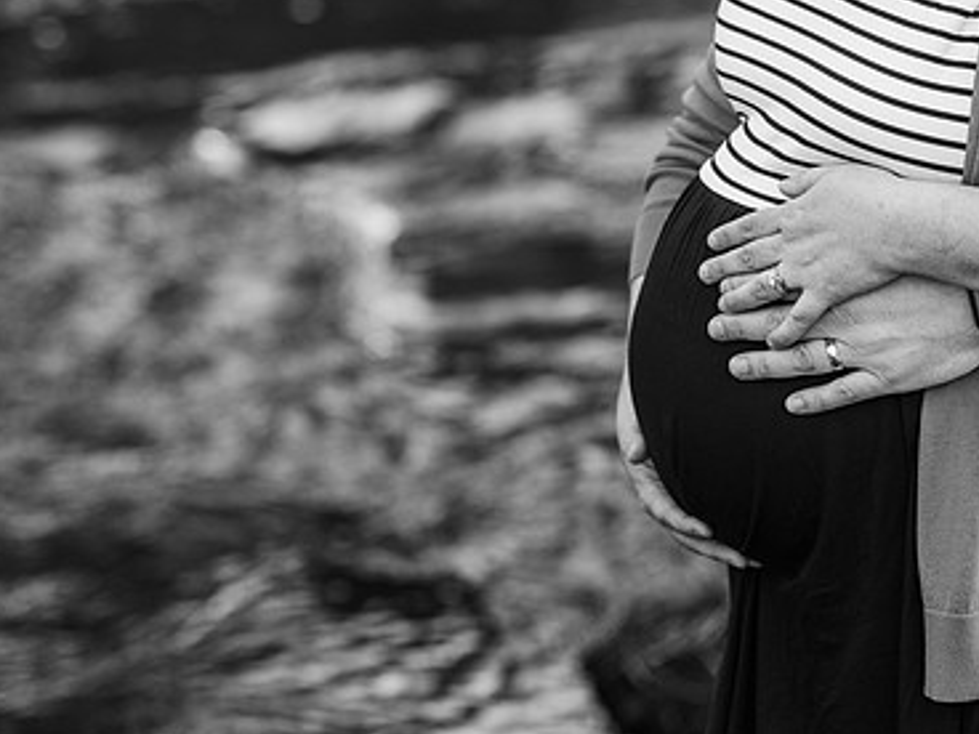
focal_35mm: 147
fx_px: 4157
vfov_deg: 10.1
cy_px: 241
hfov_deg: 13.4
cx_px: 728
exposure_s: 1/200
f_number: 2.8
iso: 125
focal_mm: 85
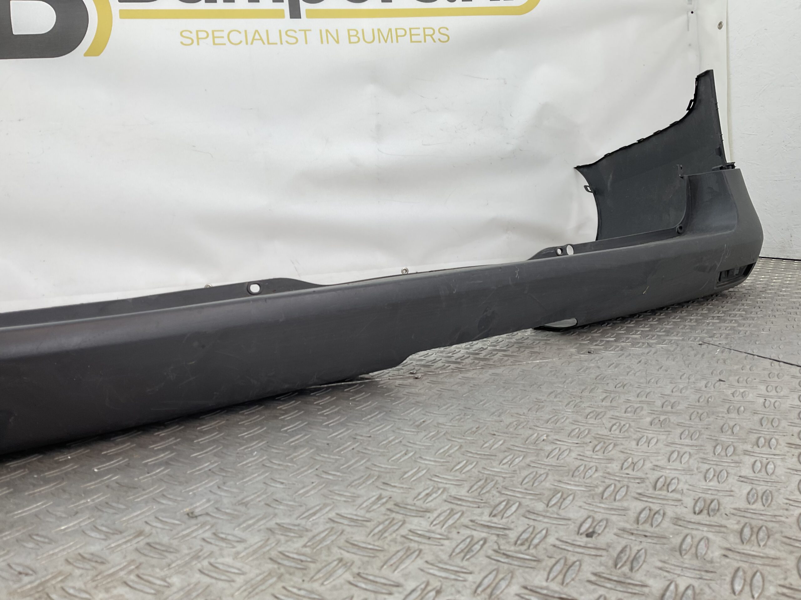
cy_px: 300
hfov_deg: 61.7
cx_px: 400
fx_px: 671
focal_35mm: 29
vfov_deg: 48.2
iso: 16
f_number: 1.8
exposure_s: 1/107
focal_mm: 3
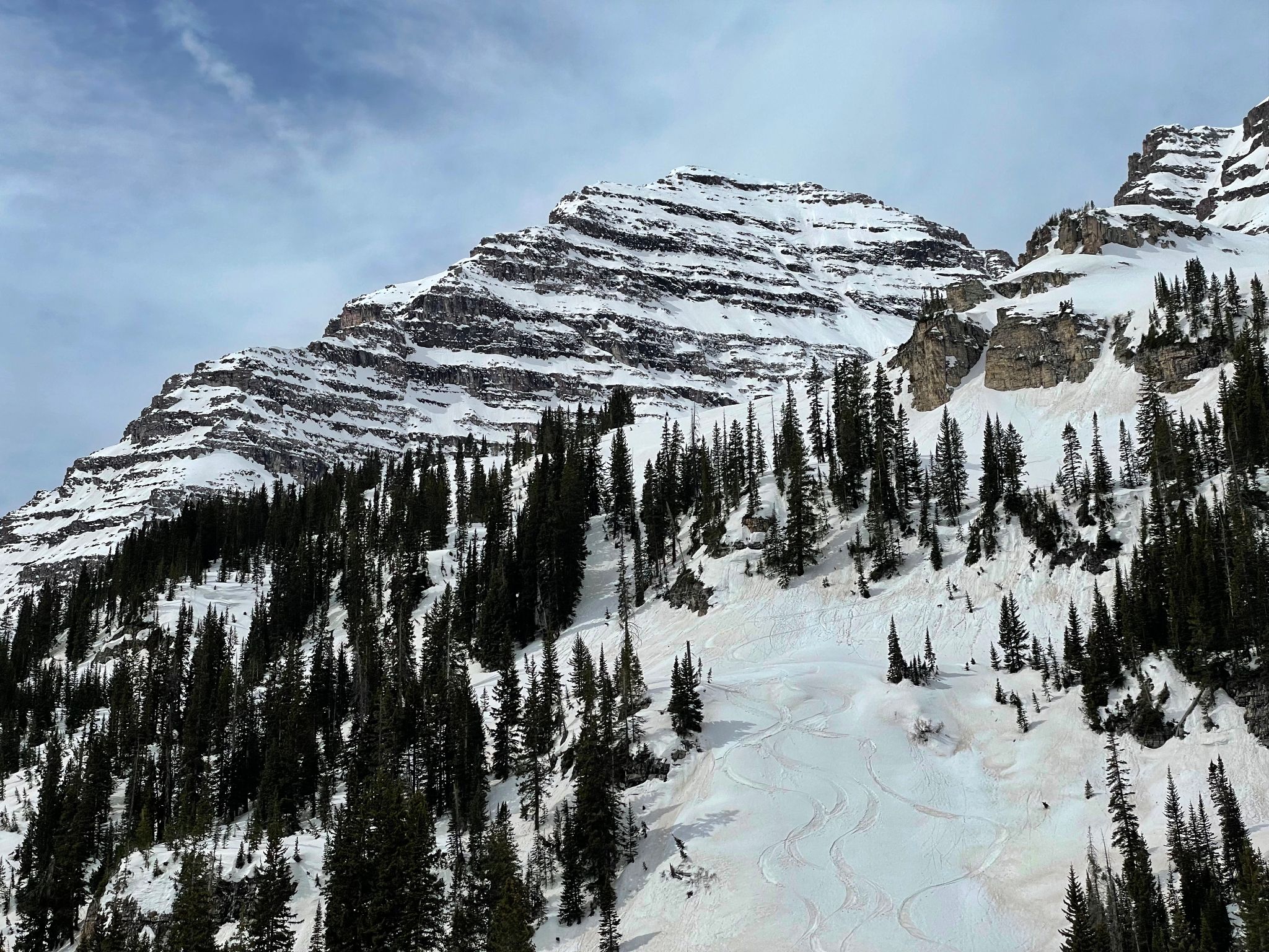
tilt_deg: +20.9
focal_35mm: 52
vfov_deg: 28.0
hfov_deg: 36.8
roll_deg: +1.7
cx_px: 634
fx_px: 1906
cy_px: 476
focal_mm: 6
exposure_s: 1/5988
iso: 32
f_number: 2
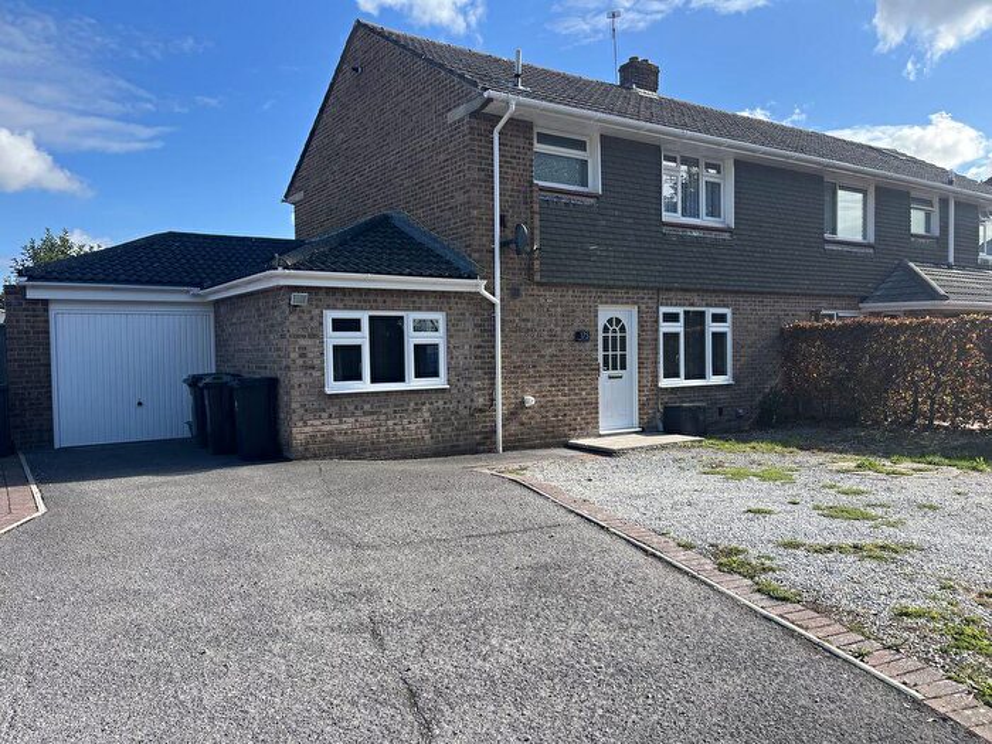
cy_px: 372
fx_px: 745
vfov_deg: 53.1
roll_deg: +0.8
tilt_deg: -2.0
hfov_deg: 67.3
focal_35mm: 26
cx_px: 496
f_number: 1.6
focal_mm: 5.1
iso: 50
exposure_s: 1/1647
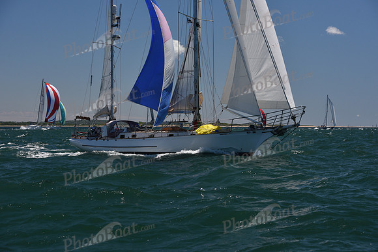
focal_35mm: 92
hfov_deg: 22.1
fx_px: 966
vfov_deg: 14.9
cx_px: 189
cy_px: 126
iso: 250
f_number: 7.1
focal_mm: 92
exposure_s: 1/800
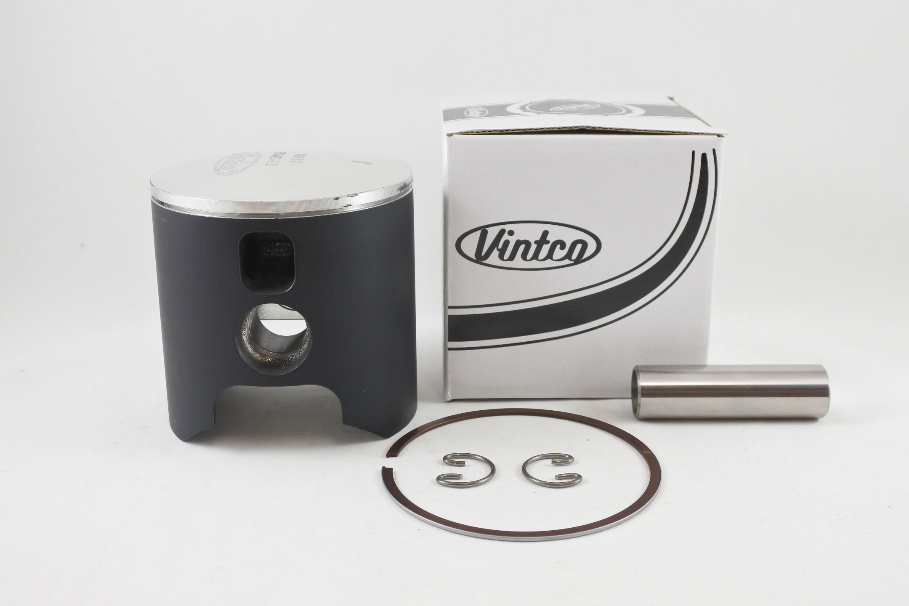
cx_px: 454
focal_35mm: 33
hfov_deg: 57.2
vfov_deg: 40.0
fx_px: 833
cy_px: 303
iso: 400
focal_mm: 12.3
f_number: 3.8
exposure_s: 1/125
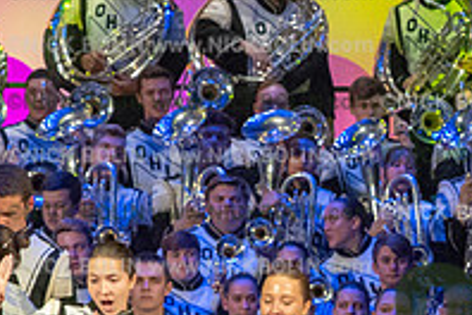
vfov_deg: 2.2
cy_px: 377
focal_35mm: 616
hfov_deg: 3.3
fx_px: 8076
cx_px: 563
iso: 8000
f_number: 5.6
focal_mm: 210
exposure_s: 1/400
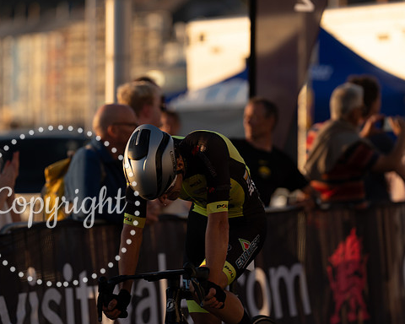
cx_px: 192
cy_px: 162
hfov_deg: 8.5
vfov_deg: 6.8
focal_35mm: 227
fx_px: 2721
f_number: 3.5
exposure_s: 1/1000
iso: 200
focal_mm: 200
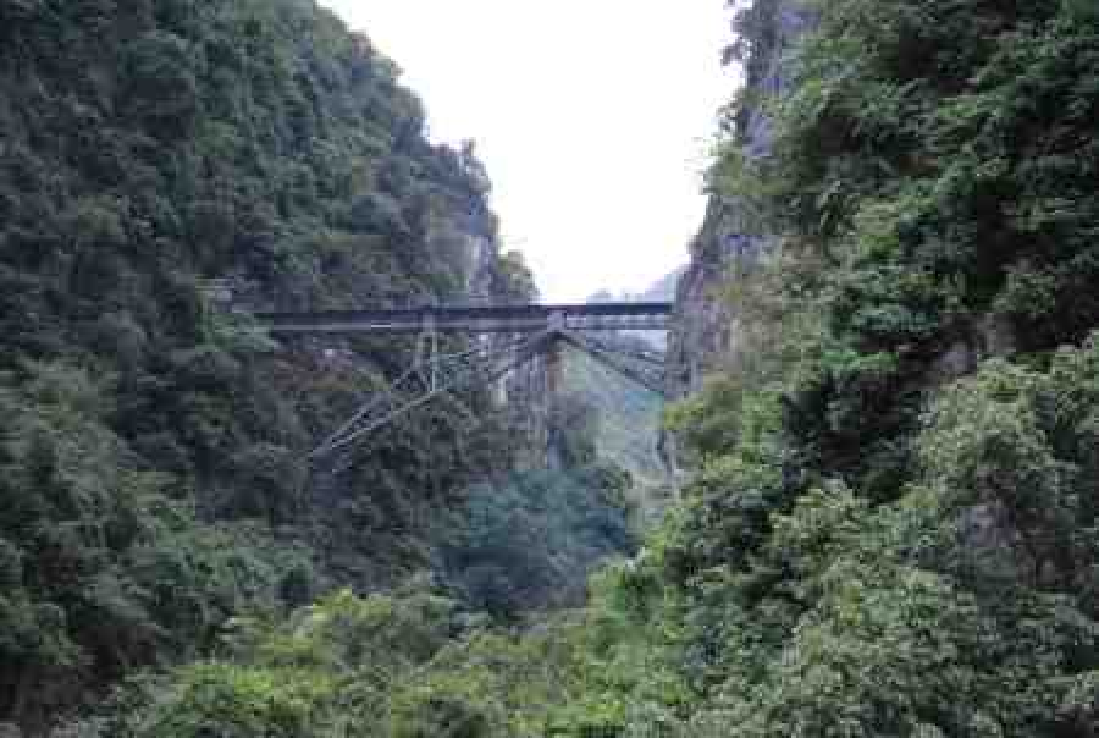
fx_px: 2524
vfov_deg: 16.6
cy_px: 369
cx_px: 550
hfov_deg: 24.6
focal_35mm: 82
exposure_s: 1/30
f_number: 5.6
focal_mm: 55
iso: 640
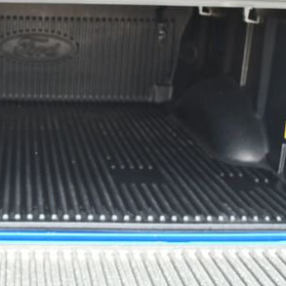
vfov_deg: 25.5
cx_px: 38
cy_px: 89
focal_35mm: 67
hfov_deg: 25.1
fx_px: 626
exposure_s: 1/250
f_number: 3.5
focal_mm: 18
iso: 450
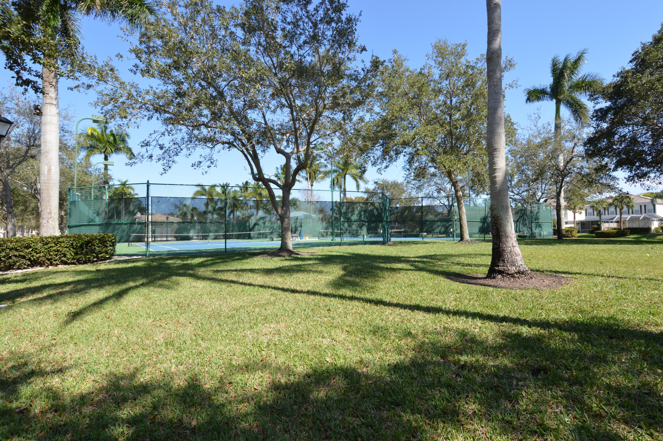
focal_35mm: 18
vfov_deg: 67.3
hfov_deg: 90.1
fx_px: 331
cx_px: 332
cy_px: 220
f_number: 7.1
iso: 100
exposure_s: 1/200
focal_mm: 12
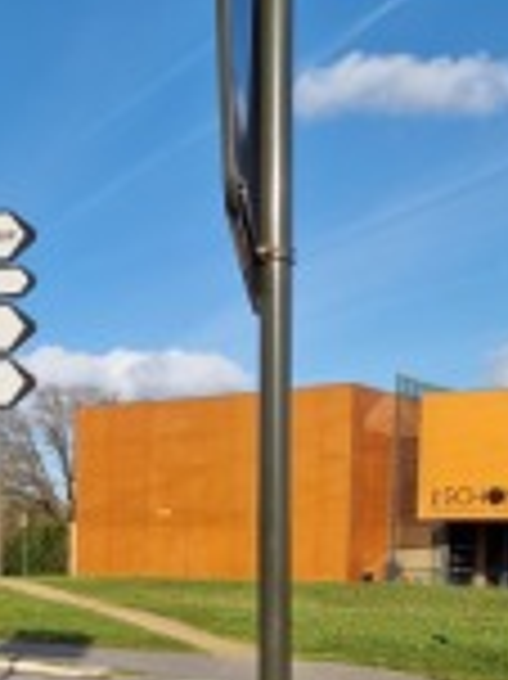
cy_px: 608
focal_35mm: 61
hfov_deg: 23.6
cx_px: 90
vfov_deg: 30.4
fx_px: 1195
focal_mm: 6.4
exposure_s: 1/1340
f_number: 1.8
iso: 50
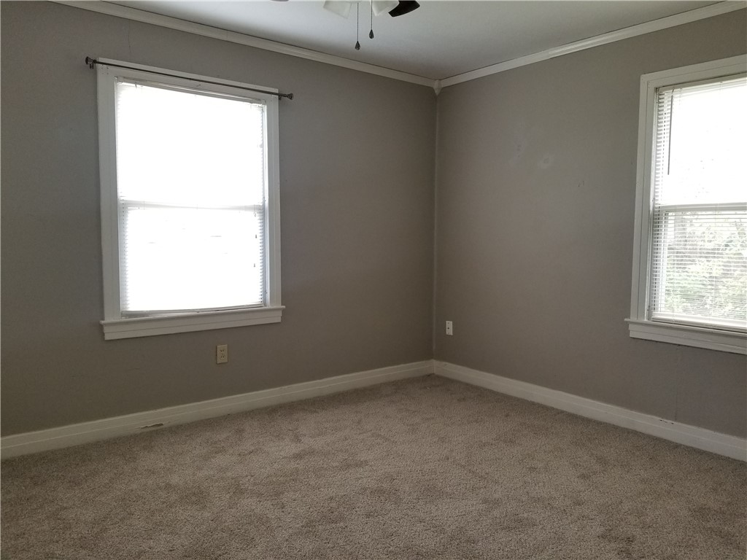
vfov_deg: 53.1
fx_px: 561
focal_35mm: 26
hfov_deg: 67.3
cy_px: 280
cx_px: 374
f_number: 1.7
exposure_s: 1/60
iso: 125
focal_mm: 4.3
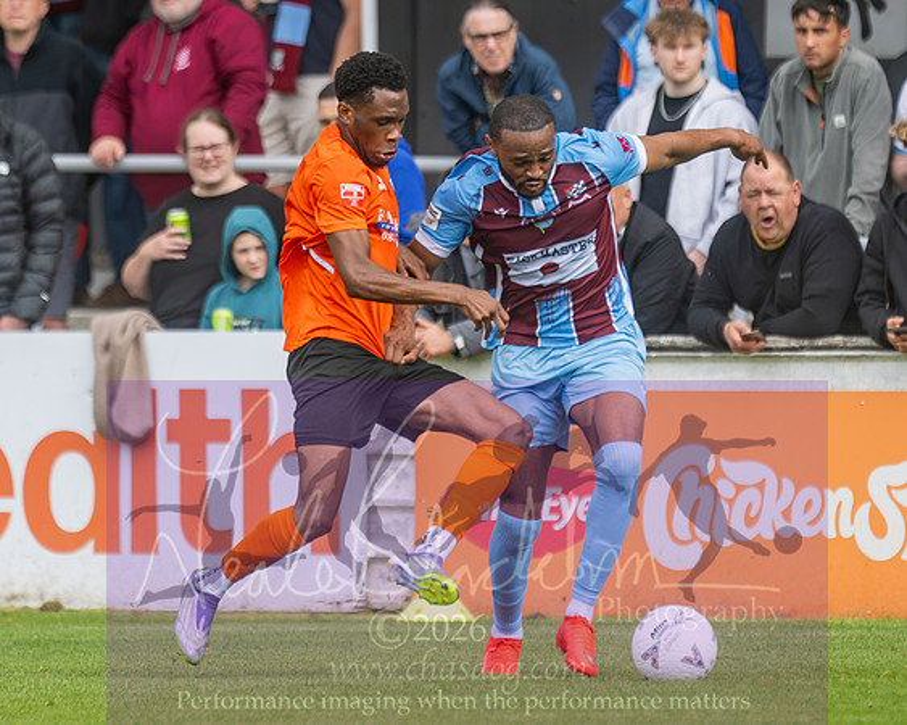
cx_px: 287
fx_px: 20707
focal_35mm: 772
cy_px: 291
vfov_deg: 2.0
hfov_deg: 2.5
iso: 280
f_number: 2.8
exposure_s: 1/1250
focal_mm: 250
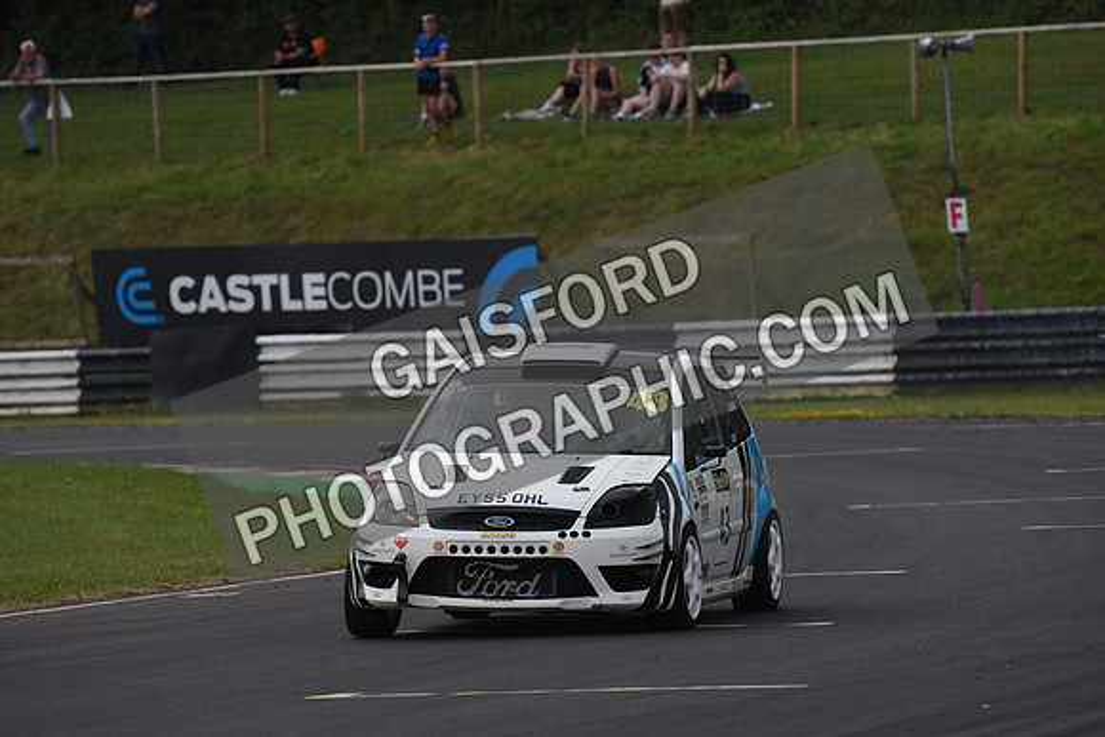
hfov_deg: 5.2
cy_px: 368
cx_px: 552
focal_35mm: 400
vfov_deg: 3.4
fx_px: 12280
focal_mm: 400
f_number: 8
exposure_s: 1/1000
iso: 1250
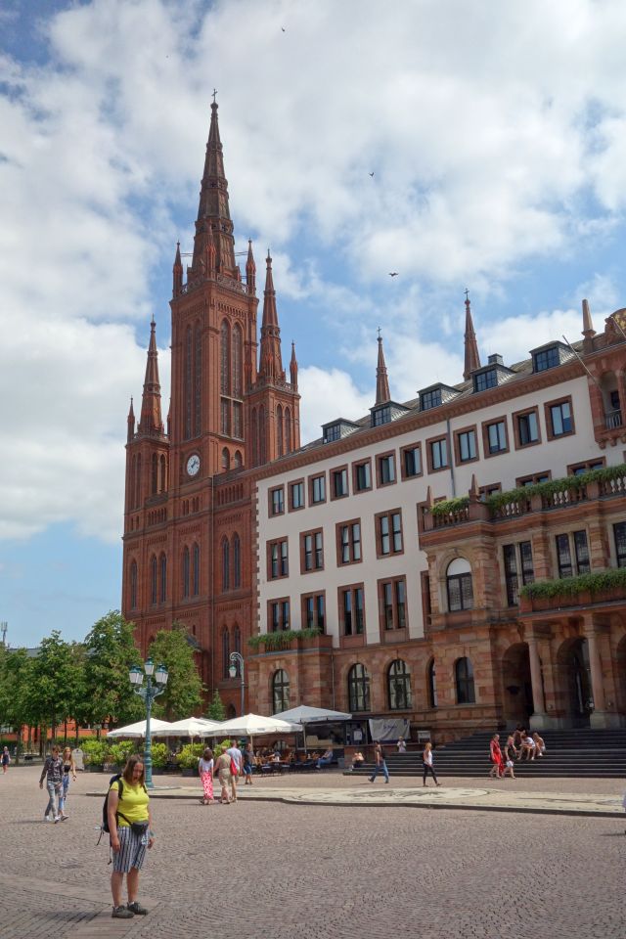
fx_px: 939
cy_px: 470
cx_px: 313
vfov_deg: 53.1
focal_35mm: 36
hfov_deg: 36.9
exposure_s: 1/640
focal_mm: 13.25
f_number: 5.6
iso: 125
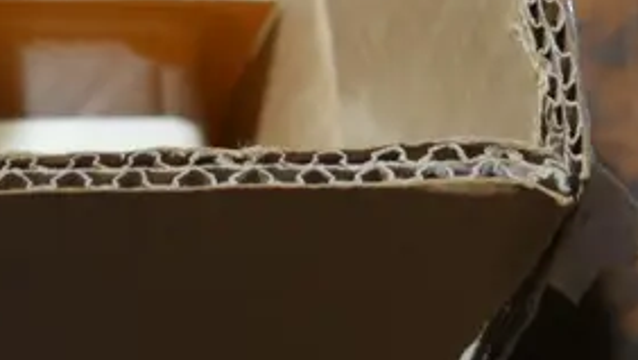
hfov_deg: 12.0
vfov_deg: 6.9
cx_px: -188
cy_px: -181
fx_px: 2945
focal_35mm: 174
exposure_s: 1/60
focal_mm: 22
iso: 400
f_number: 4.7
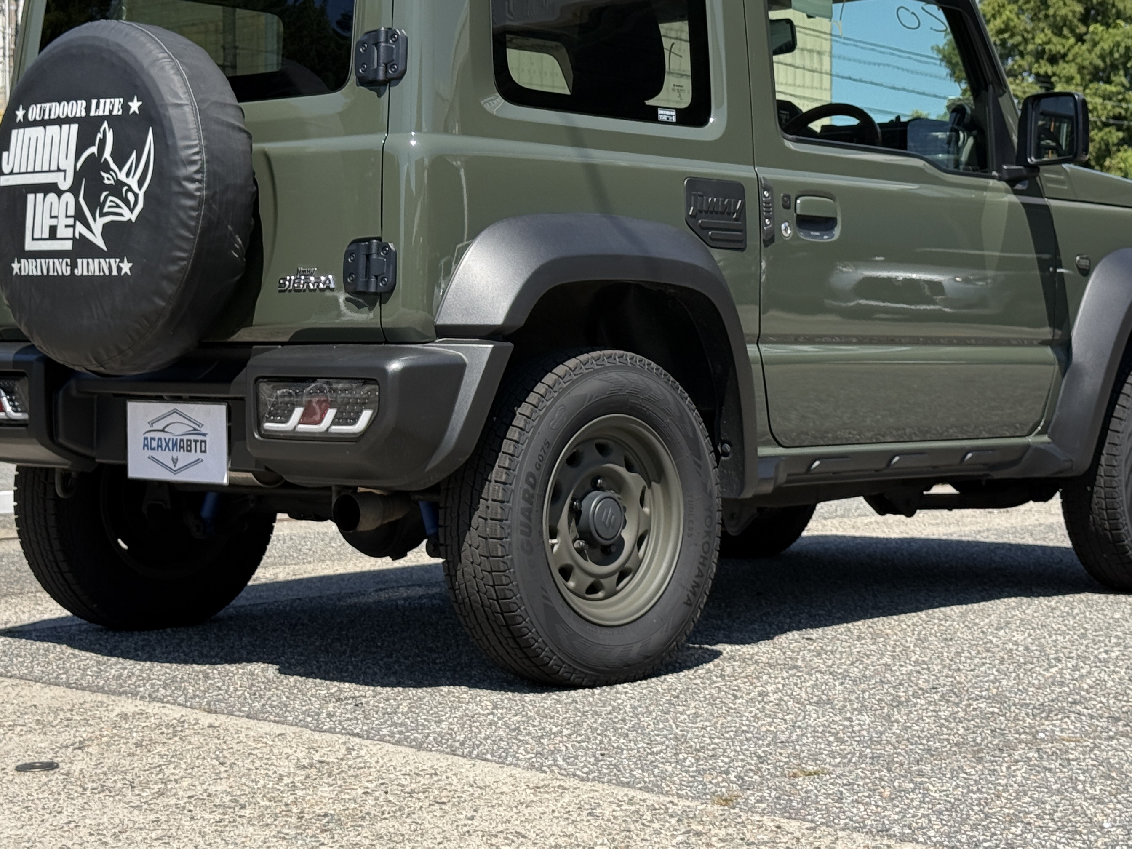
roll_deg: -0.5
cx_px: 566
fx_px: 2355
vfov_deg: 20.4
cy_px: 266
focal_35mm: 72
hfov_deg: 27.0
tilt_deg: +1.8
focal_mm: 6.76
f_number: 1.78
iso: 64
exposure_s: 1/2865
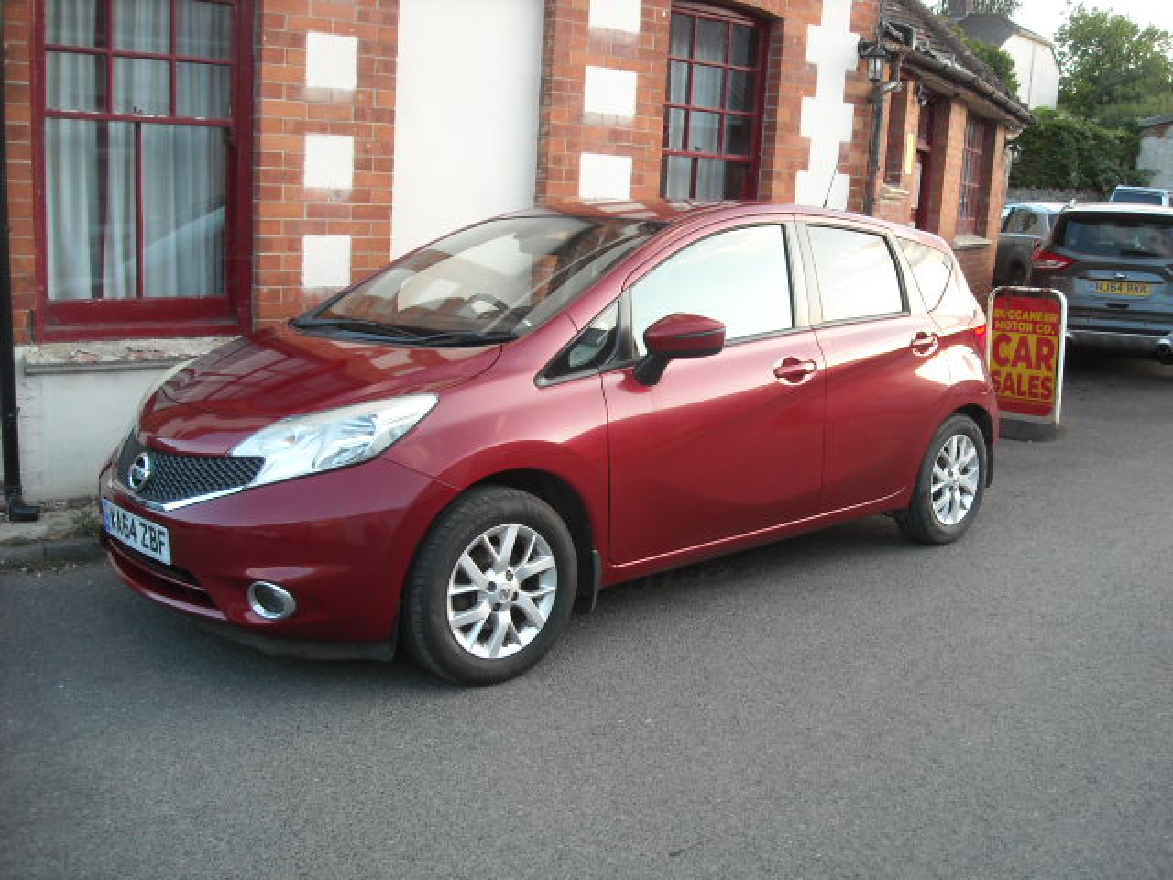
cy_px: 440
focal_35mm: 35
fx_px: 1186
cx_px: 586
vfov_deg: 40.7
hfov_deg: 52.6
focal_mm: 5.7
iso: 100
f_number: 2.8
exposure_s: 1/60
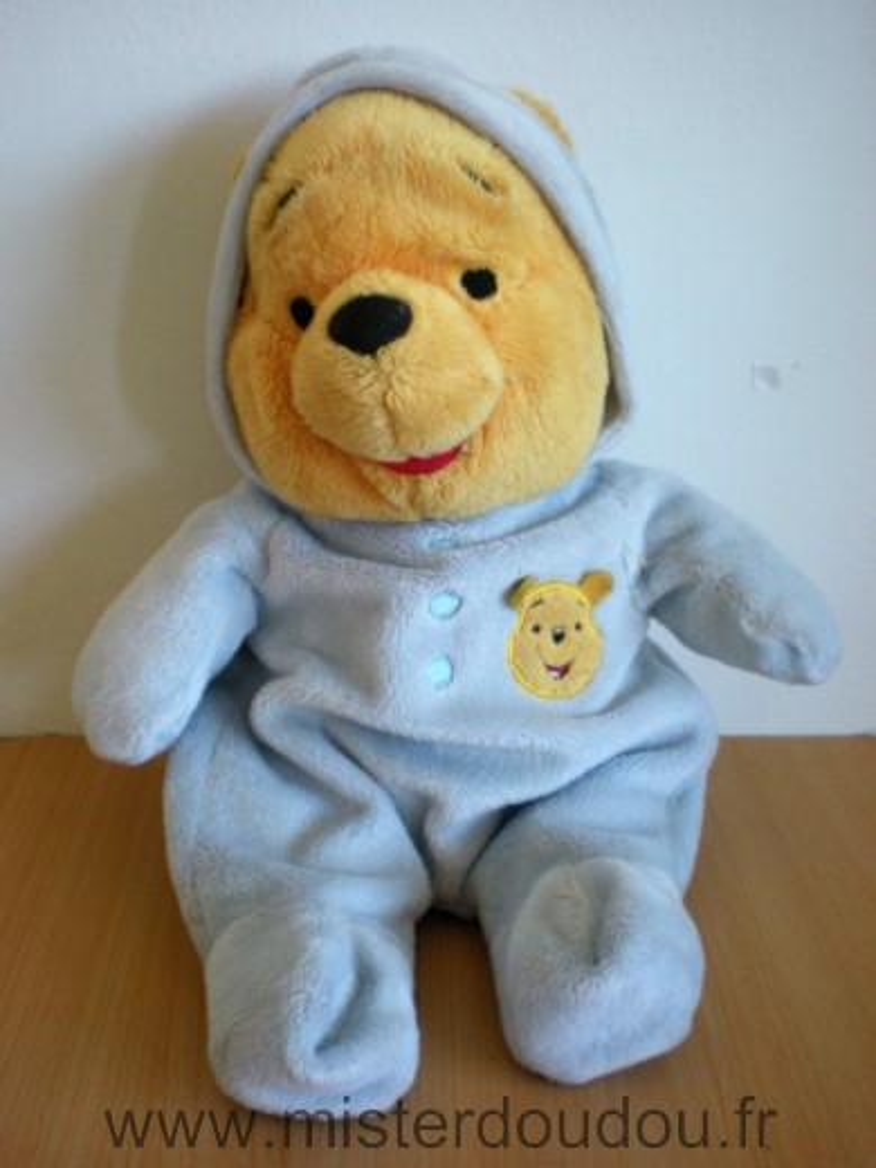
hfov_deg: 37.7
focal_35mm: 38
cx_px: 438
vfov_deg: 49.0
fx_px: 1282
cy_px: 584
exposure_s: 1/61.4
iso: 200
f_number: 3.1
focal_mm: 6.3
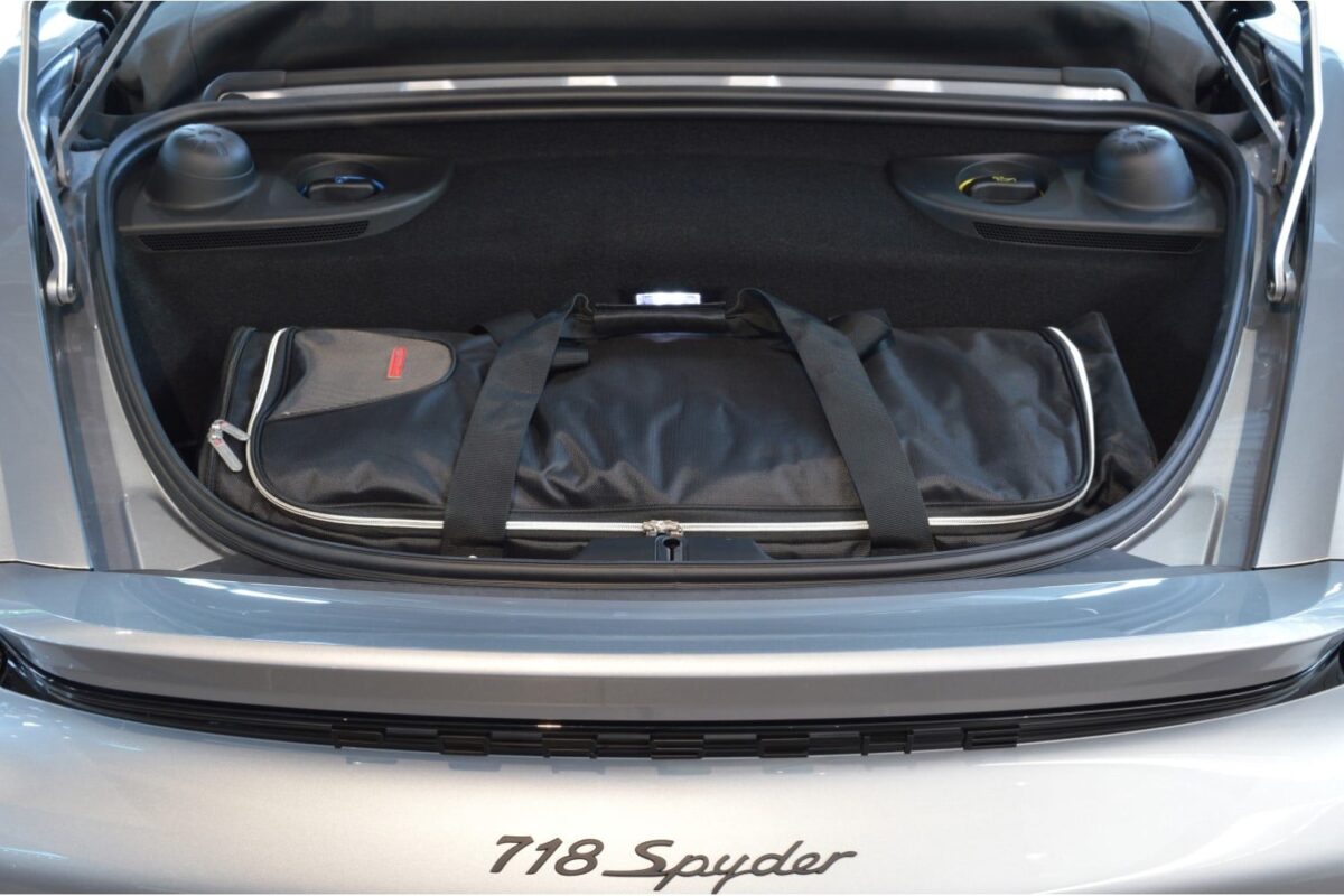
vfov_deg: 28.1
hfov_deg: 41.1
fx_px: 1792
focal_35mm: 48
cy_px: 448
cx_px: 672
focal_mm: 32
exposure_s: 1/2.5
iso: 200
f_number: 11
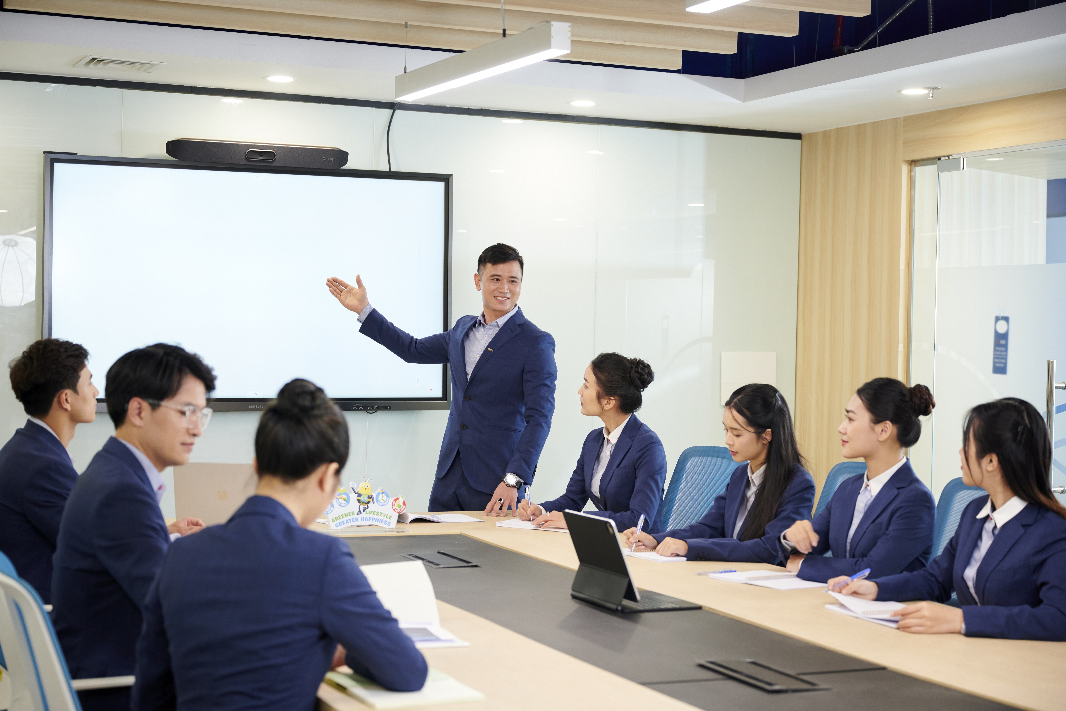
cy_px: 356
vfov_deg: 23.8
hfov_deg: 35.1
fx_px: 1688
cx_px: 533
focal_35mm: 57
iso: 1000
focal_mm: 57
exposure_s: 1/100
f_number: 3.5
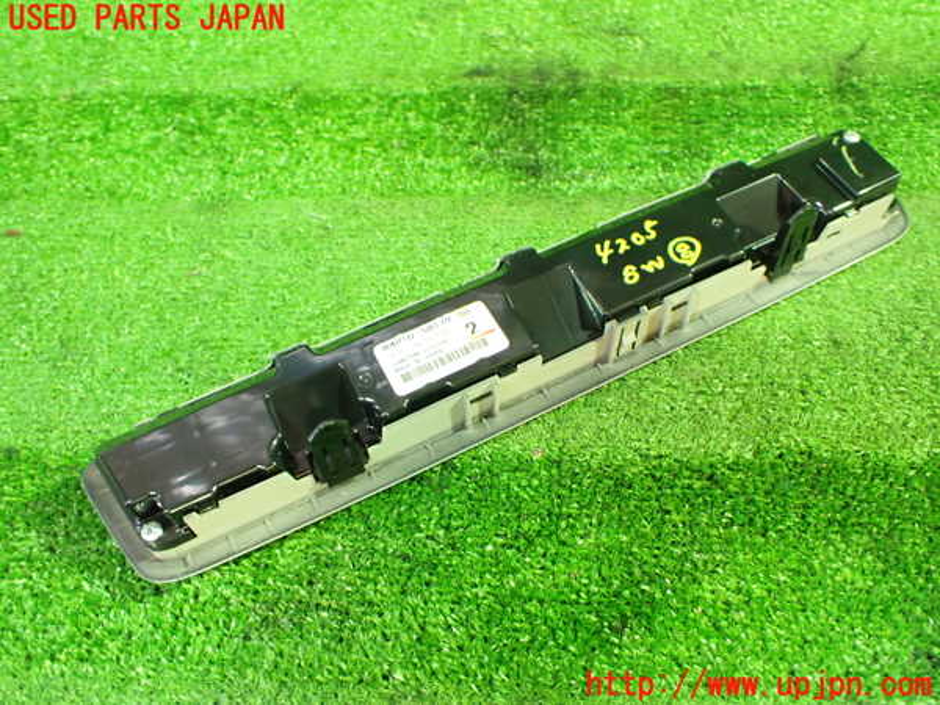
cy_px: 352
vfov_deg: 46.8
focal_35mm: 30
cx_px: 470
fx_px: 815
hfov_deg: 60.0
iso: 1000
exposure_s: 1/30
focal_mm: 5.4
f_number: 2.3
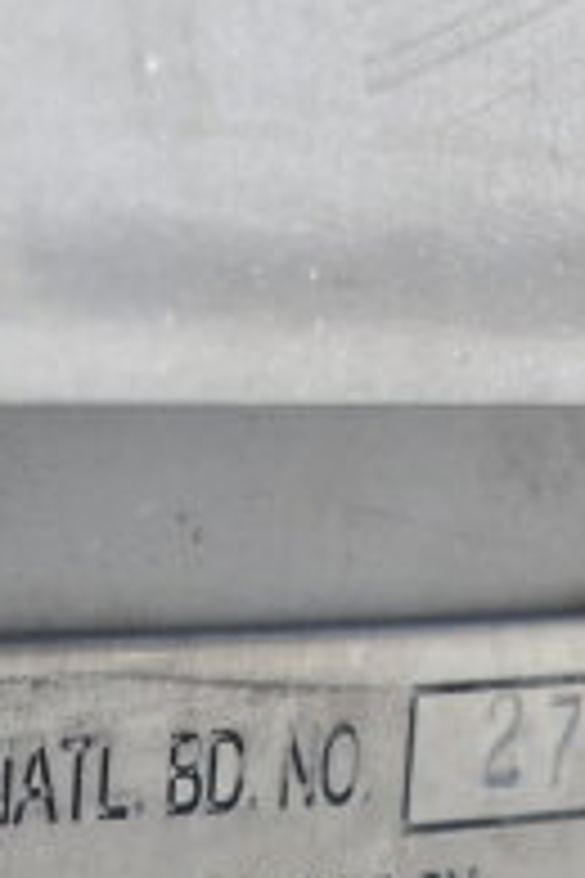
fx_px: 6873
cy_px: 1655
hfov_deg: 4.8
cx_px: -189
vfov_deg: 7.1
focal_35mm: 282
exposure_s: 1/200
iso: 200
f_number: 7.1
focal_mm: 40
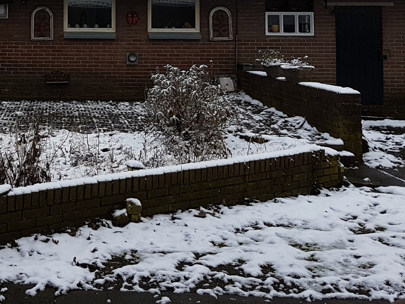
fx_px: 702
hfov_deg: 30.8
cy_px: -29
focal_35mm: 60
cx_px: 43
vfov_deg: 23.0
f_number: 1.7
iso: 40
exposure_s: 1/420
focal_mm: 4.2
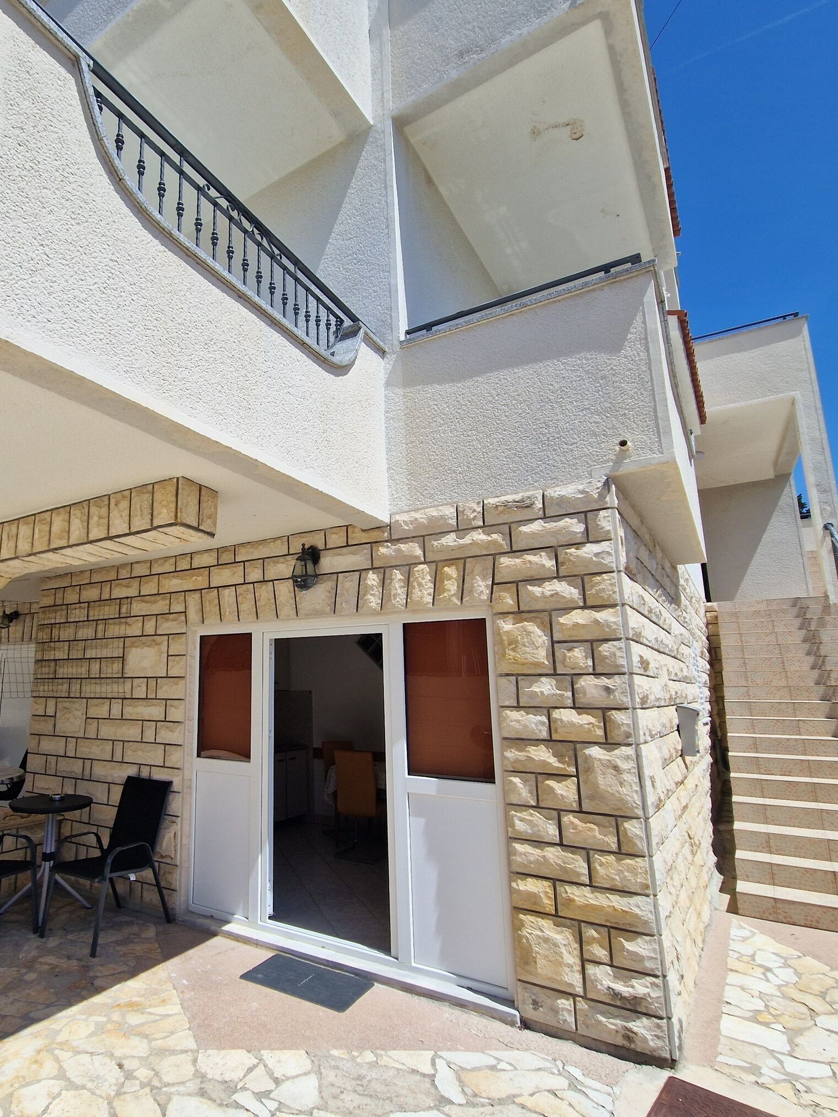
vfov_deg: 87.7
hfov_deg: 69.3
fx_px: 581
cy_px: 555
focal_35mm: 18
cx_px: 269
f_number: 2.2
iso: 50
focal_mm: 2.2
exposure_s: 1/3056
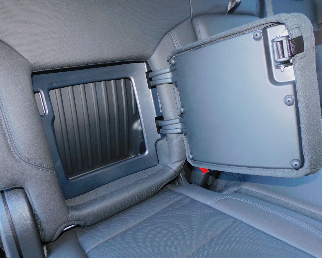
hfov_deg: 66.0
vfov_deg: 54.9
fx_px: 248
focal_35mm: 26
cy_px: 127
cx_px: 159
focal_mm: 4.3
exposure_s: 1/30
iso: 200
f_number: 3.3
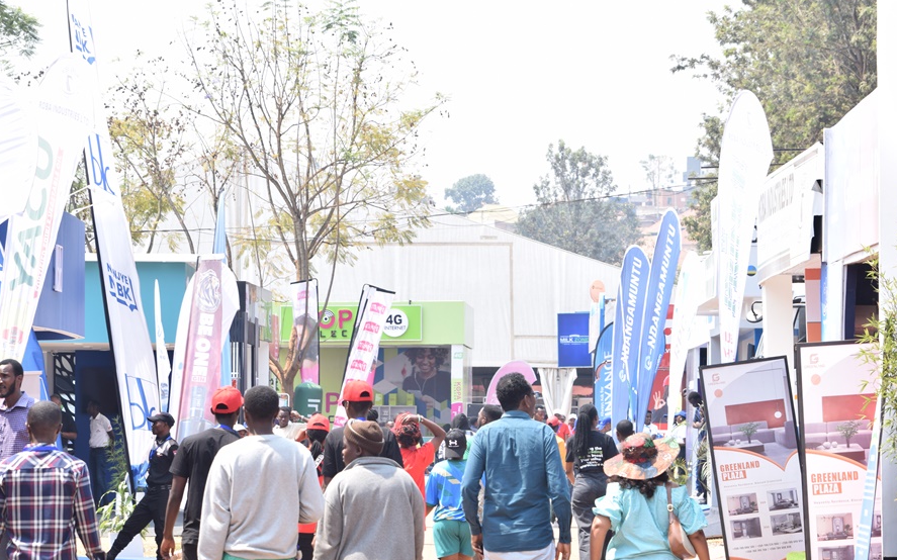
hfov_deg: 14.3
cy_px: 273
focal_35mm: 147
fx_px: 3583
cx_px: 413
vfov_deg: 8.9
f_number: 10
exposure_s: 1/100
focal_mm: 85
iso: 200
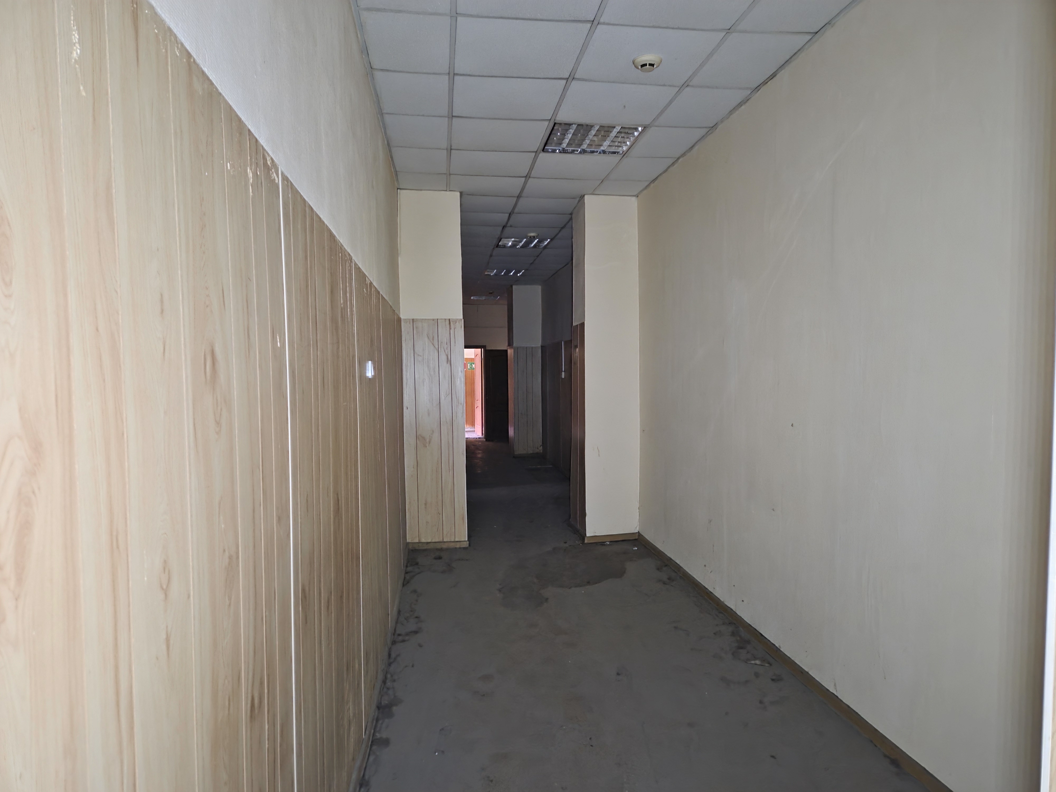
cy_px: 396
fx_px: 702
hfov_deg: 73.9
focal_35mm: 23
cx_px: 528
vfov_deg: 58.9
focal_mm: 5.4
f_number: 1.8
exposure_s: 1/20
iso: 1600
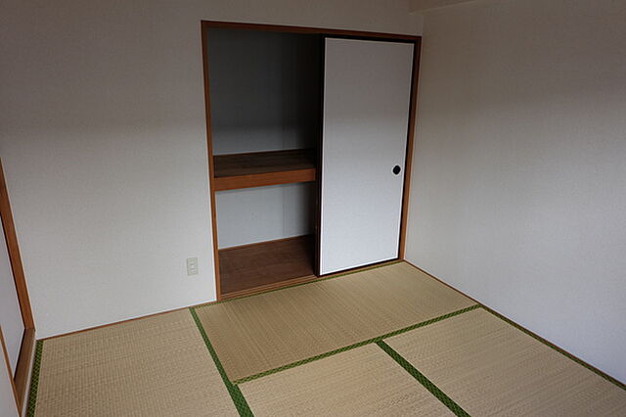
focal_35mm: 24
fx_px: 417
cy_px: 208
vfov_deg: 53.1
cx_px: 313
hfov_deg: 73.8
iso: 640
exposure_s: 1/60
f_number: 3.5
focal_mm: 16
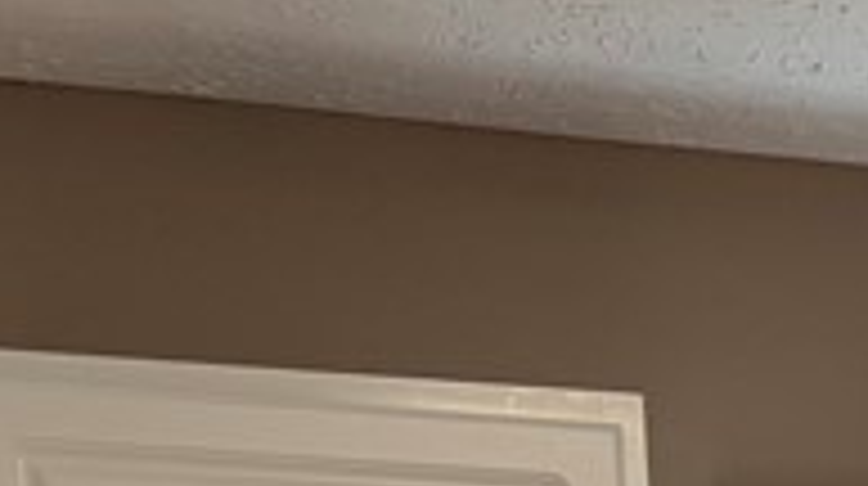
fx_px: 3195
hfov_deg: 13.1
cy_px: 1503
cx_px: 1826
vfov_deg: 7.5
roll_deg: -0.2
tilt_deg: -6.9
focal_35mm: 139
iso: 80
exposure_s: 1/120
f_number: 1.78
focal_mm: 6.76
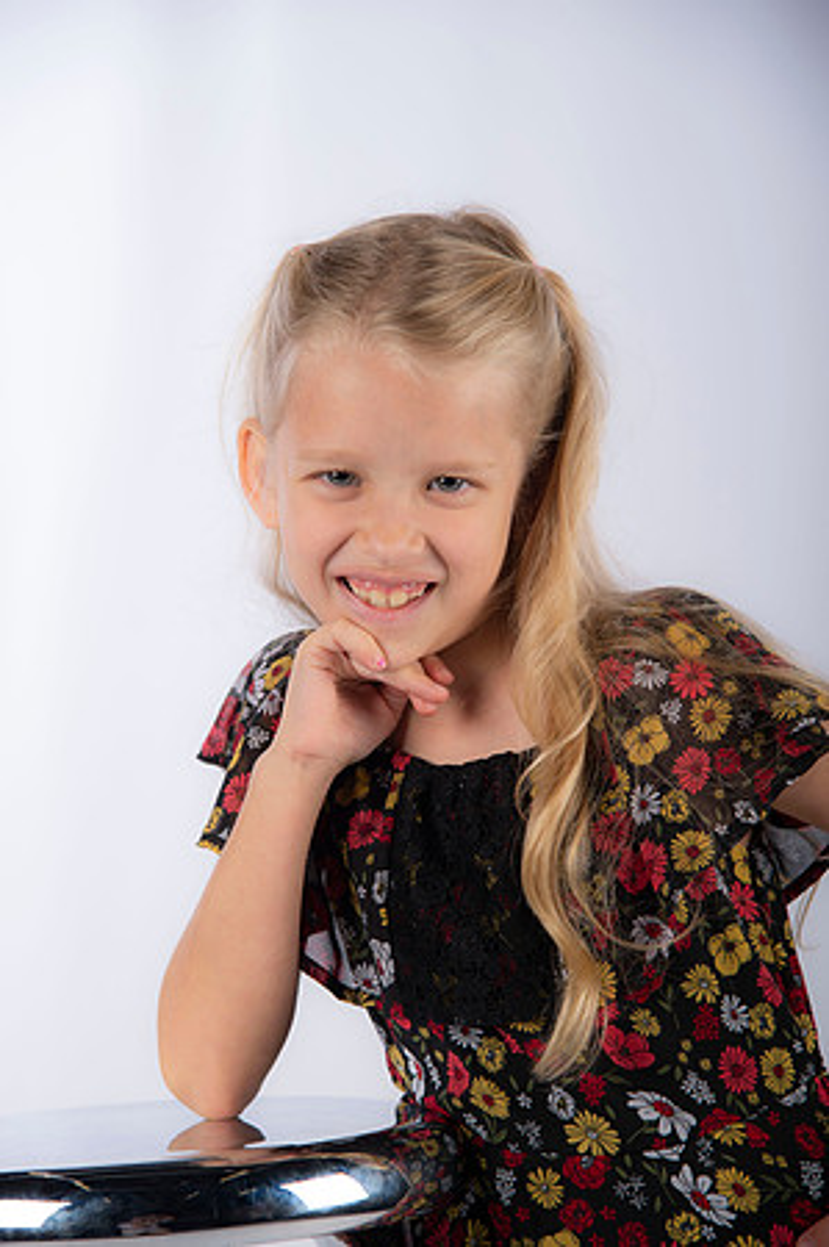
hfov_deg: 13.0
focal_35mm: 105
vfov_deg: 19.5
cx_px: 414
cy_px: 624
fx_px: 3635
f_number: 5.6
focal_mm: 105
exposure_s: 1/200
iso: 100
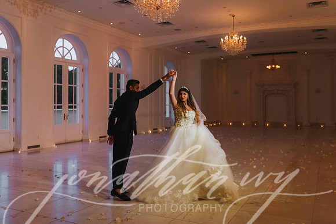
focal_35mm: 34
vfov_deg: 38.9
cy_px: 102
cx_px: 183
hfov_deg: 55.7
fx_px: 317
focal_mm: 30
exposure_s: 1/125
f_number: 2.8
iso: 1600
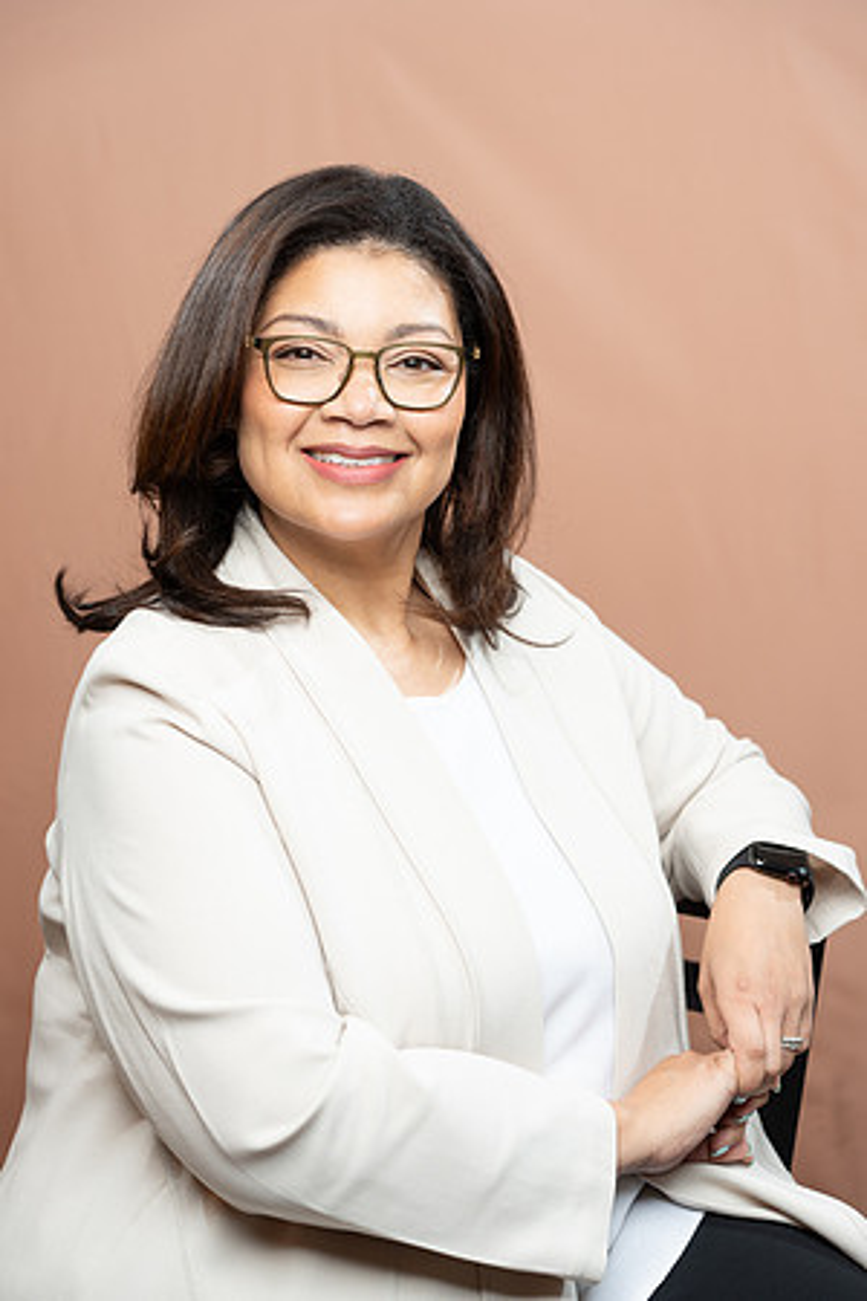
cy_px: 650
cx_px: 434
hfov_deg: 19.5
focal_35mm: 70
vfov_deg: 28.8
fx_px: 2529
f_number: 4
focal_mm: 70
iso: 320
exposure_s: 1/160
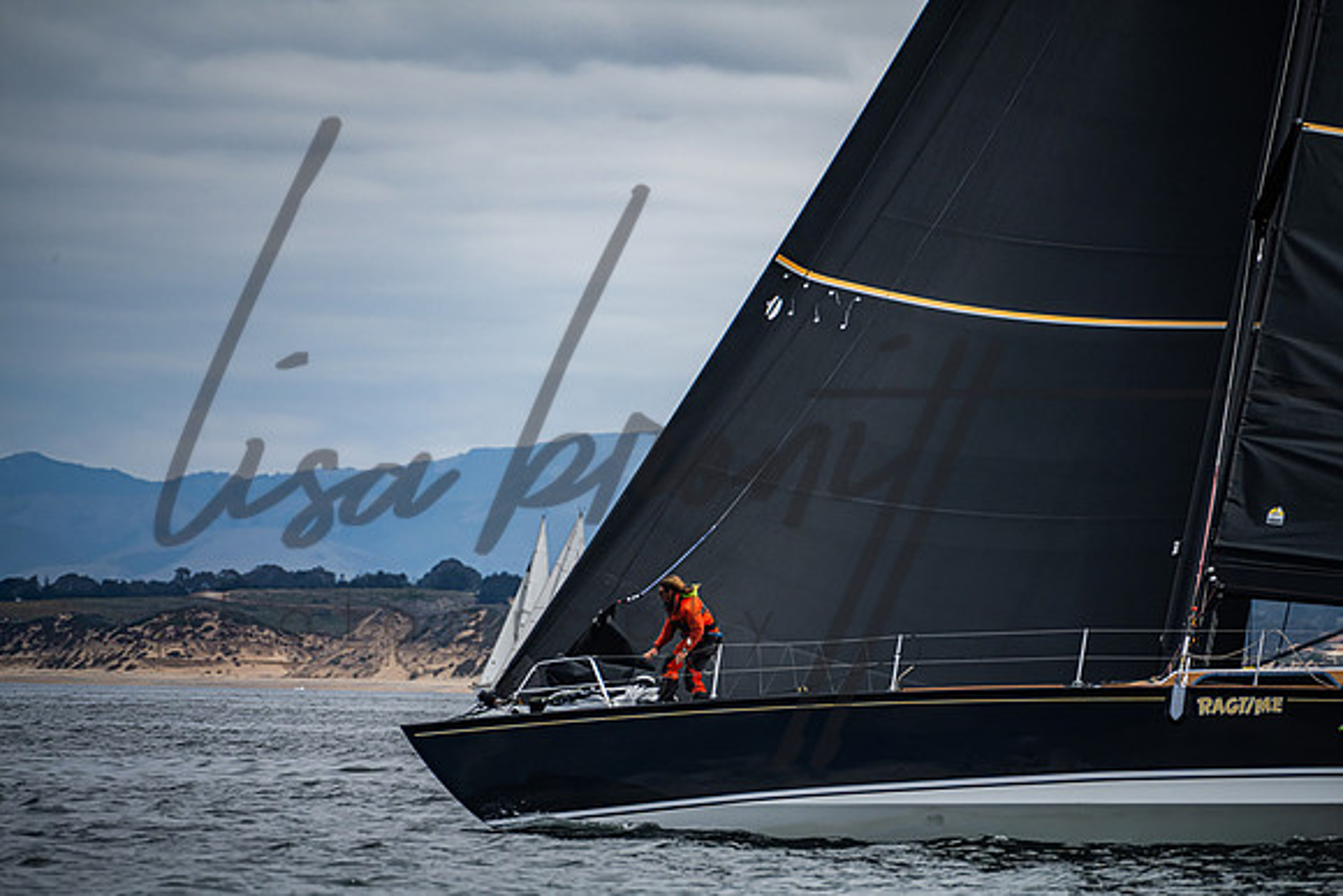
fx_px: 14925
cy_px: 448
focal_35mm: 400
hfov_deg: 5.2
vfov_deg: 3.4
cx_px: 672
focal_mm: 400
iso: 500
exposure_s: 1/3200
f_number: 8
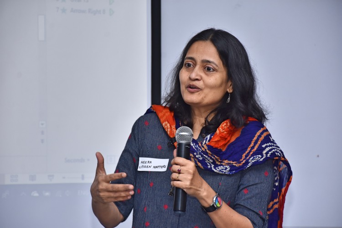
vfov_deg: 8.2
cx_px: 171
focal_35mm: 168
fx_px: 1595
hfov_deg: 12.2
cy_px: 114
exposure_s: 1/125
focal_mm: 112
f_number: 5.6
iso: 640
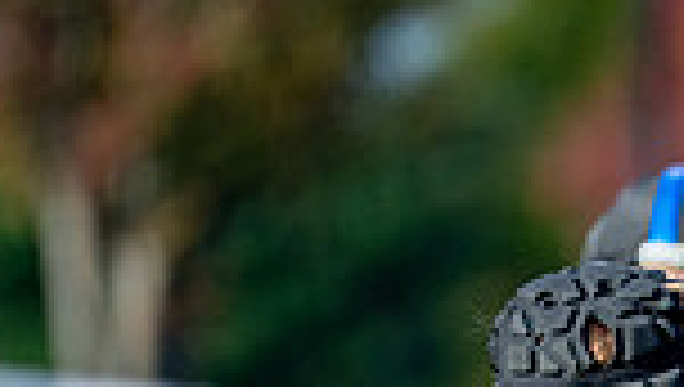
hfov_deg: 1.9
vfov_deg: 1.1
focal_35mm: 1111
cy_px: 866
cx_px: 1307
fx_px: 20179
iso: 250
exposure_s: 1/3200
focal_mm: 200
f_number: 2.8
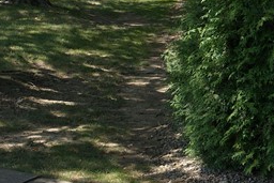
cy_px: -9
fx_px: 1127
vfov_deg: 9.2
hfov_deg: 12.8
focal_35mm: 148
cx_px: 459
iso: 80
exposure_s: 1/125
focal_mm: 35
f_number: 5.6
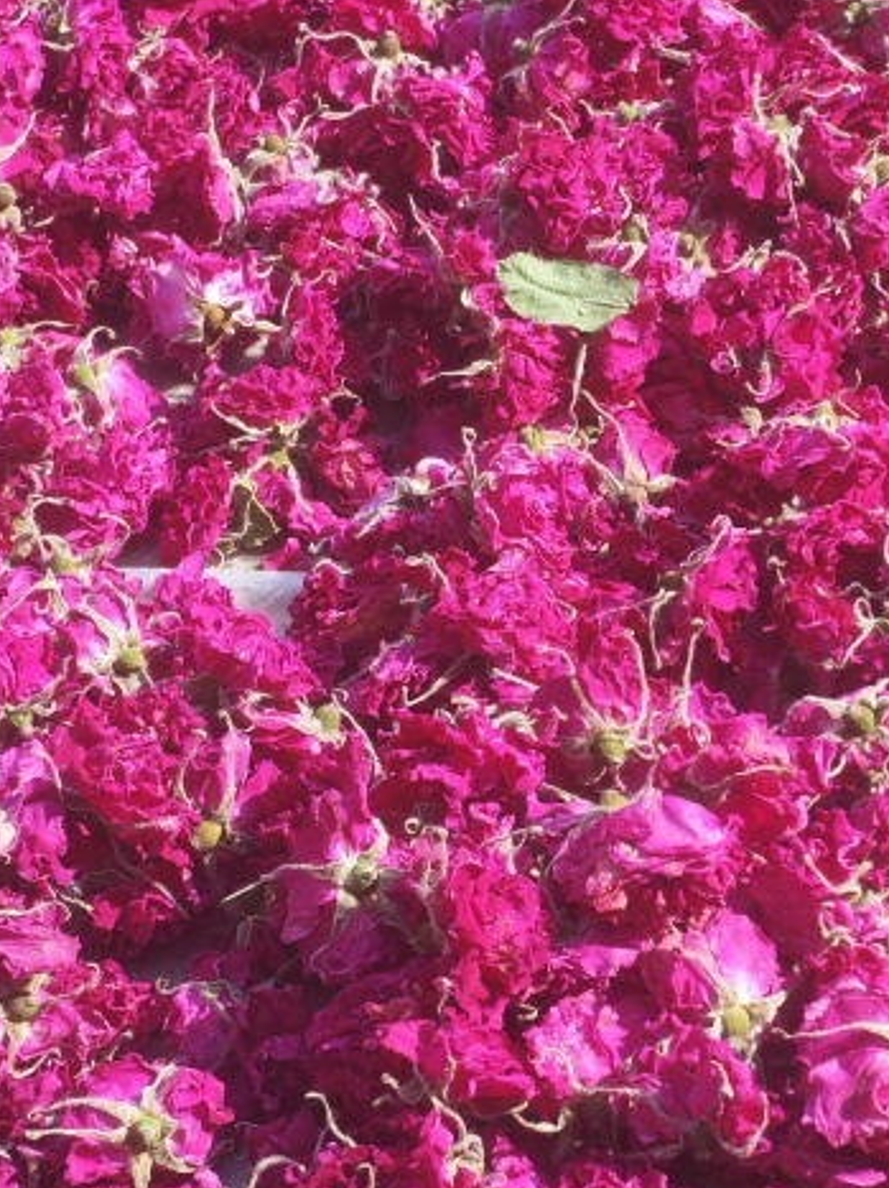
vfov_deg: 17.9
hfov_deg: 13.4
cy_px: 557
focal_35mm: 110
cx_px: 726
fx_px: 3770
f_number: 1.95
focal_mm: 5.52
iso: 50
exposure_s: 1/290
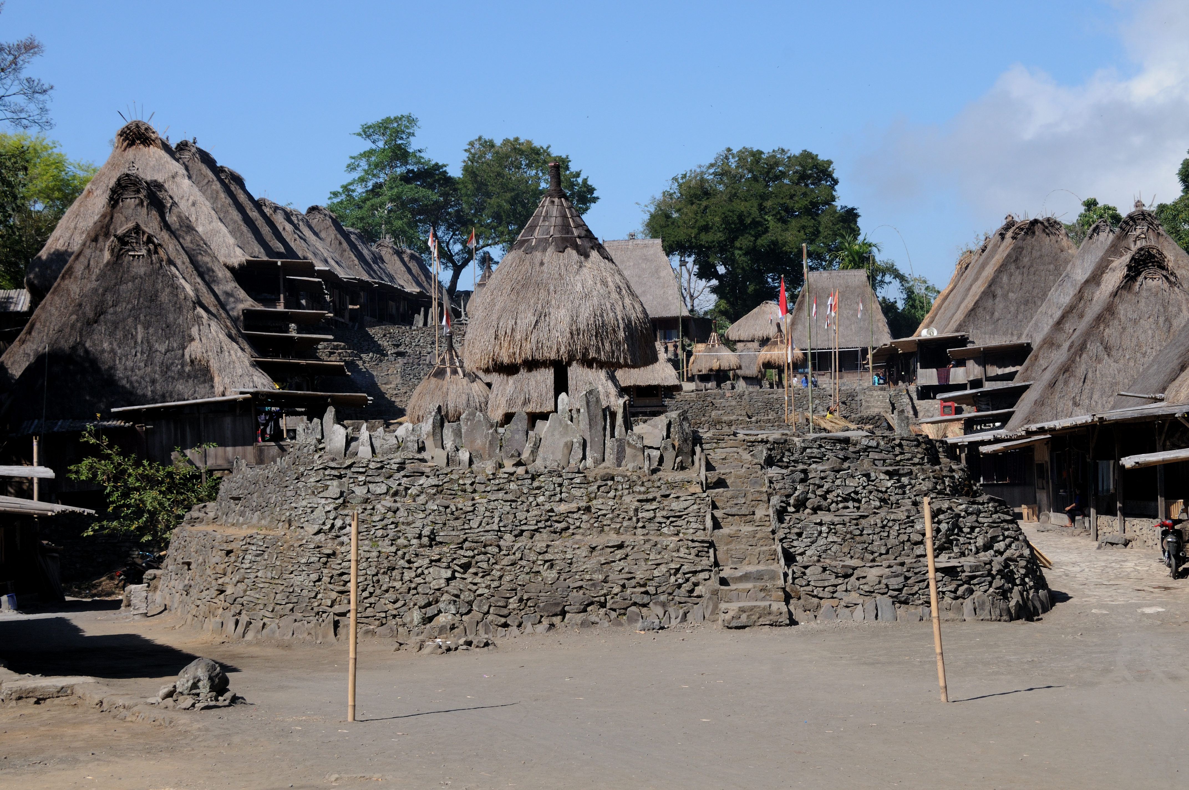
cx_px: 594
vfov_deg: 18.1
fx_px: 2474
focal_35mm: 75
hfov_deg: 27.0
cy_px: 395
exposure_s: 1/400
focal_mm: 50
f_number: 10
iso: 250
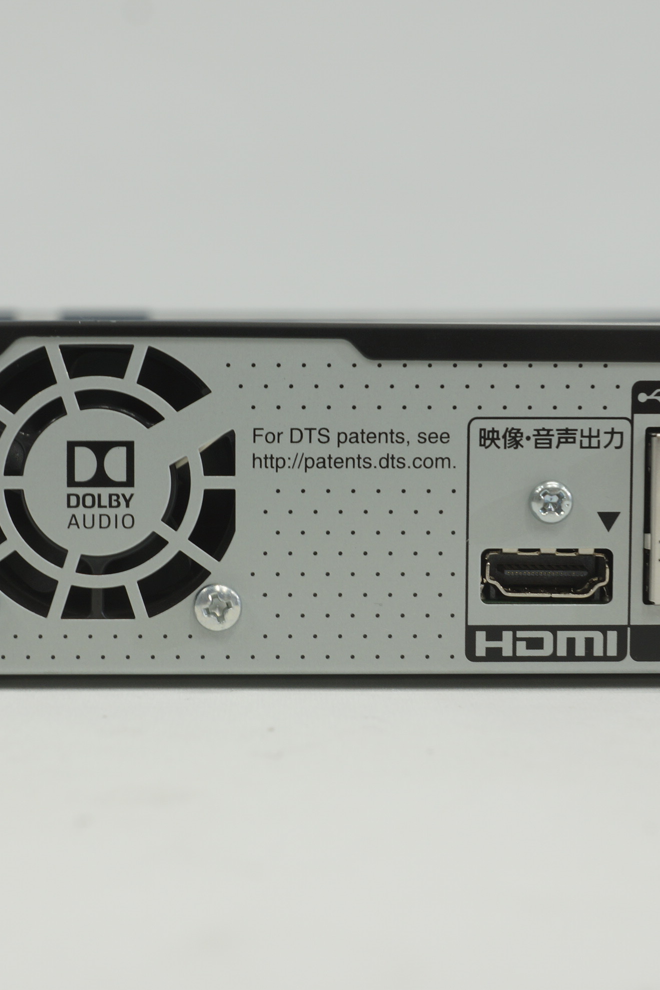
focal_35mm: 91
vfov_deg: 22.4
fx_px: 2503
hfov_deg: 15.0
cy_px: 497
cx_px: 264
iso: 100
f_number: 7.1
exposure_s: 1/20
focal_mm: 40
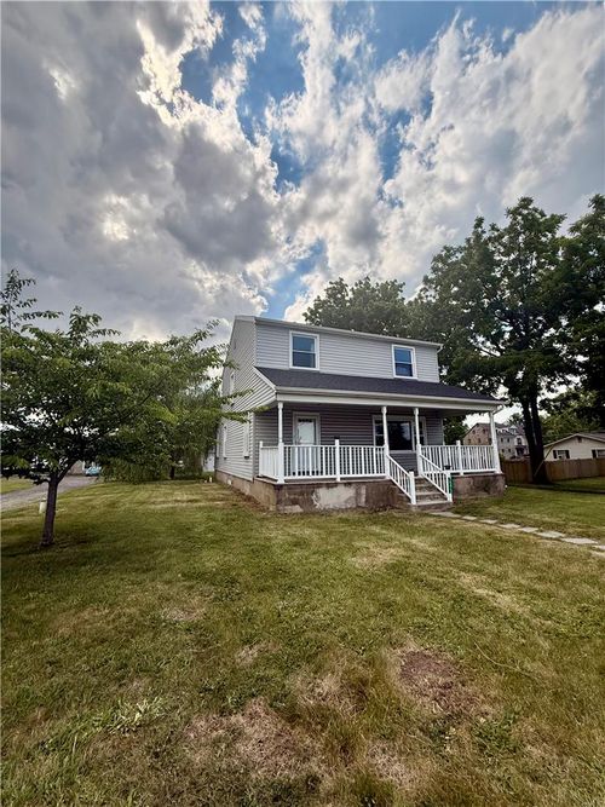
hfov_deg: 85.7
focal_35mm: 14
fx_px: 326
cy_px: 404
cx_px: 302
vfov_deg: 102.1
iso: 64
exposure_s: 1/2506
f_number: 2.2
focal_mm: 2.22
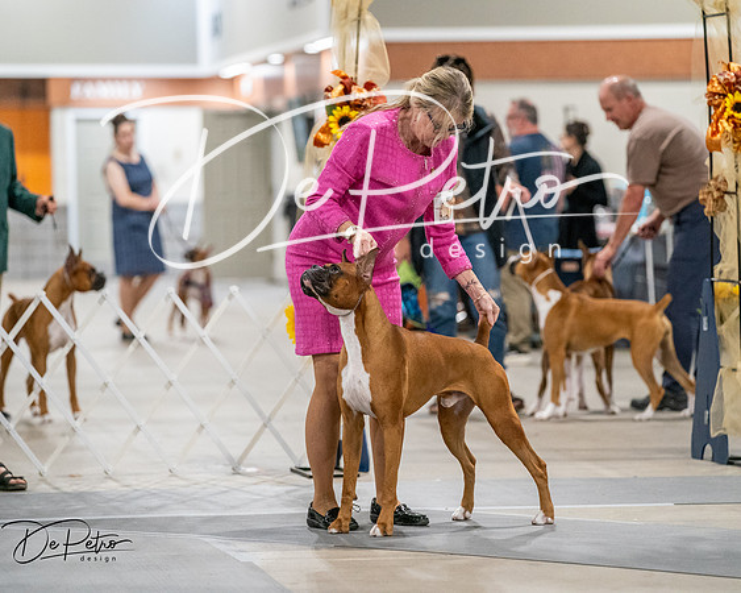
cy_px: 296
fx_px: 4049
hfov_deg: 10.5
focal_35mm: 185
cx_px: 370
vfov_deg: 8.4
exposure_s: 1/250
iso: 6400
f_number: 3.5
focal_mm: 164
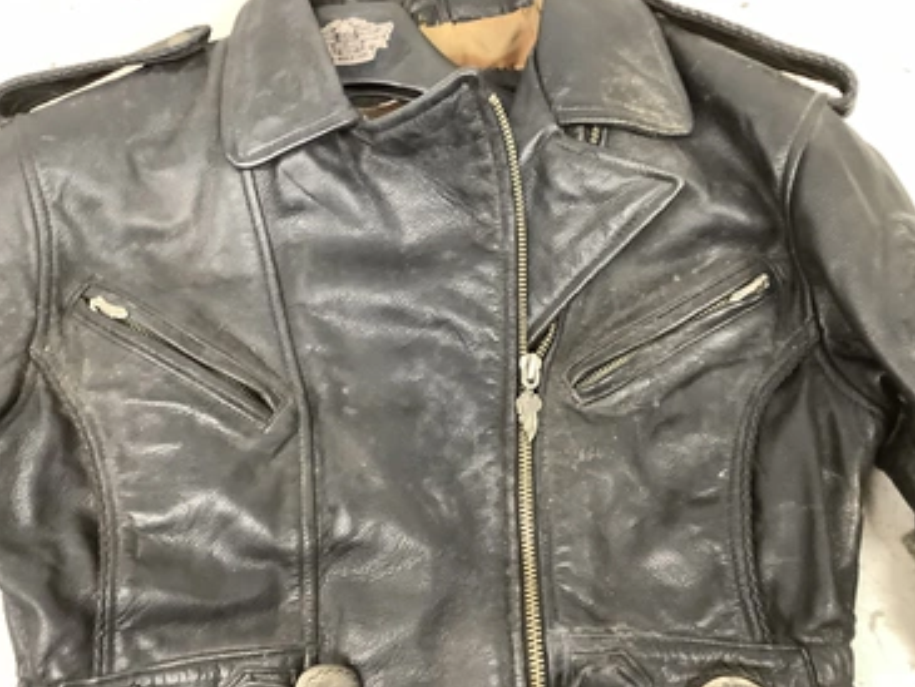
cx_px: 421
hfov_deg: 53.9
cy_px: 328
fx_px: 899
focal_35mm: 34
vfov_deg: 41.8
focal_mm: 3.3
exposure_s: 1/60
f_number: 2.4
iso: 250
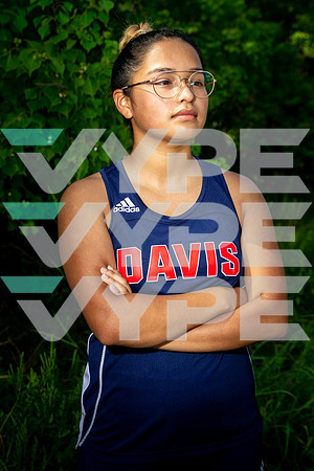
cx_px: 157
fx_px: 837
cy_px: 236
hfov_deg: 21.2
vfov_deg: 31.4
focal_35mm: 64
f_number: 7.1
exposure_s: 1/125
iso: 100
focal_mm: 64
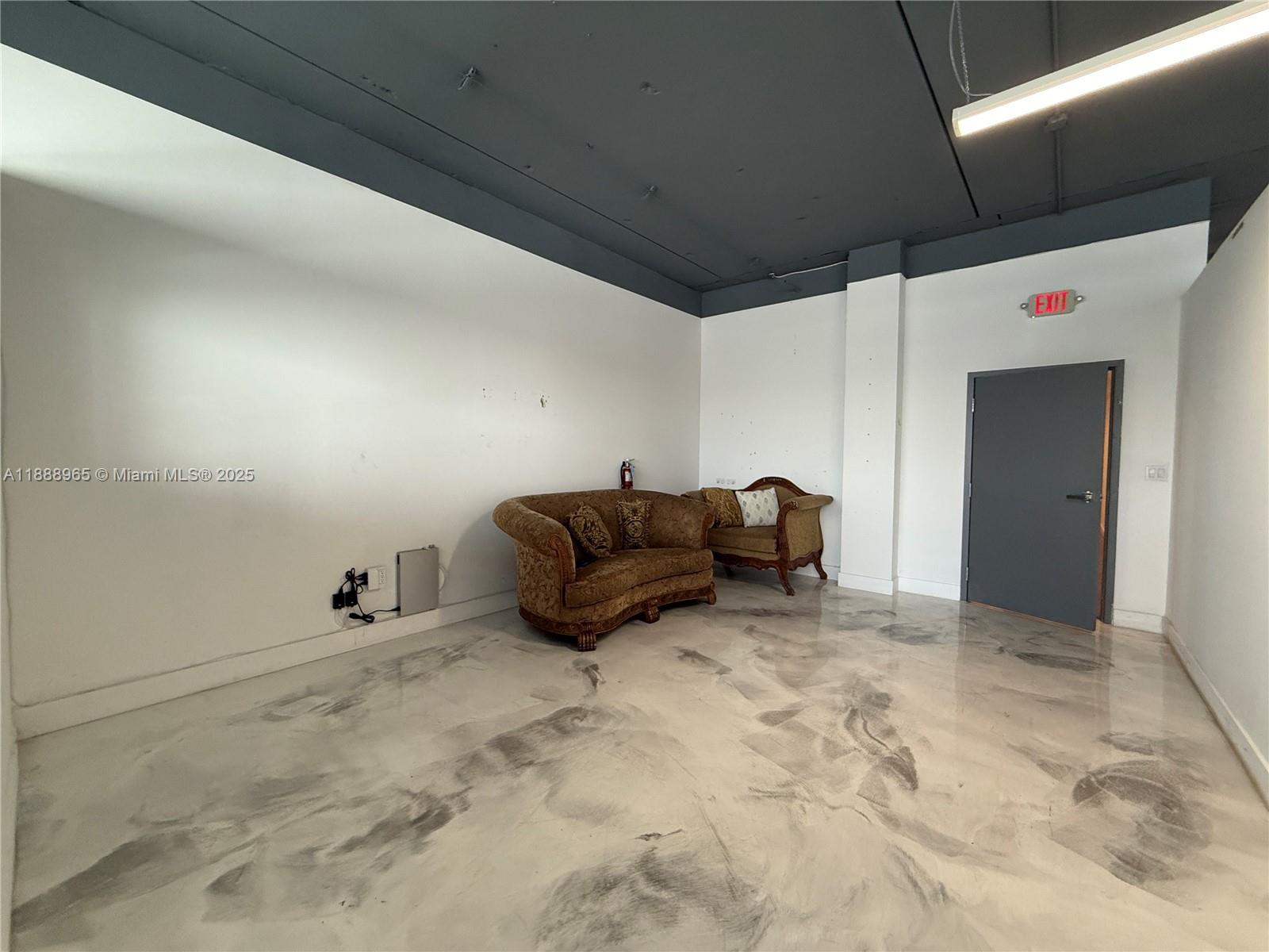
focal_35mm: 14
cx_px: 634
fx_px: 513
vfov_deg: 85.7
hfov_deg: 102.1
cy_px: 476
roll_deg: -0.3
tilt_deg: -0.8
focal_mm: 2.22
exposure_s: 1/120
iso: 250
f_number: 2.2
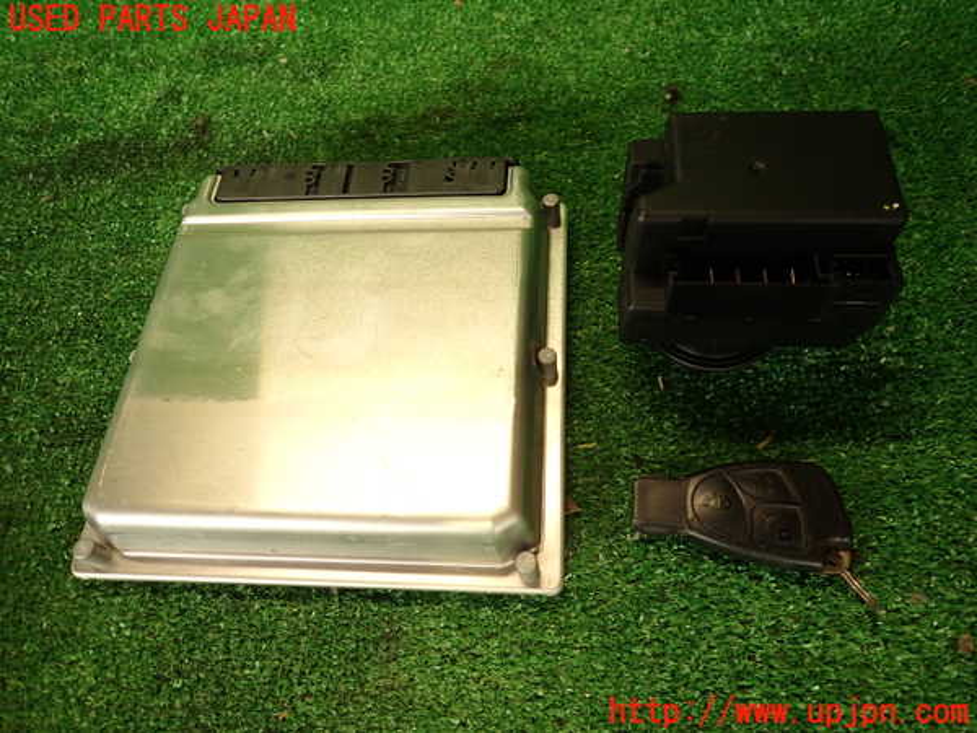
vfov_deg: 54.9
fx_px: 706
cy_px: 366
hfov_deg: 69.4
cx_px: 488
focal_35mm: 25
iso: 200
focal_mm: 4.5
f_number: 2
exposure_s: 1/60
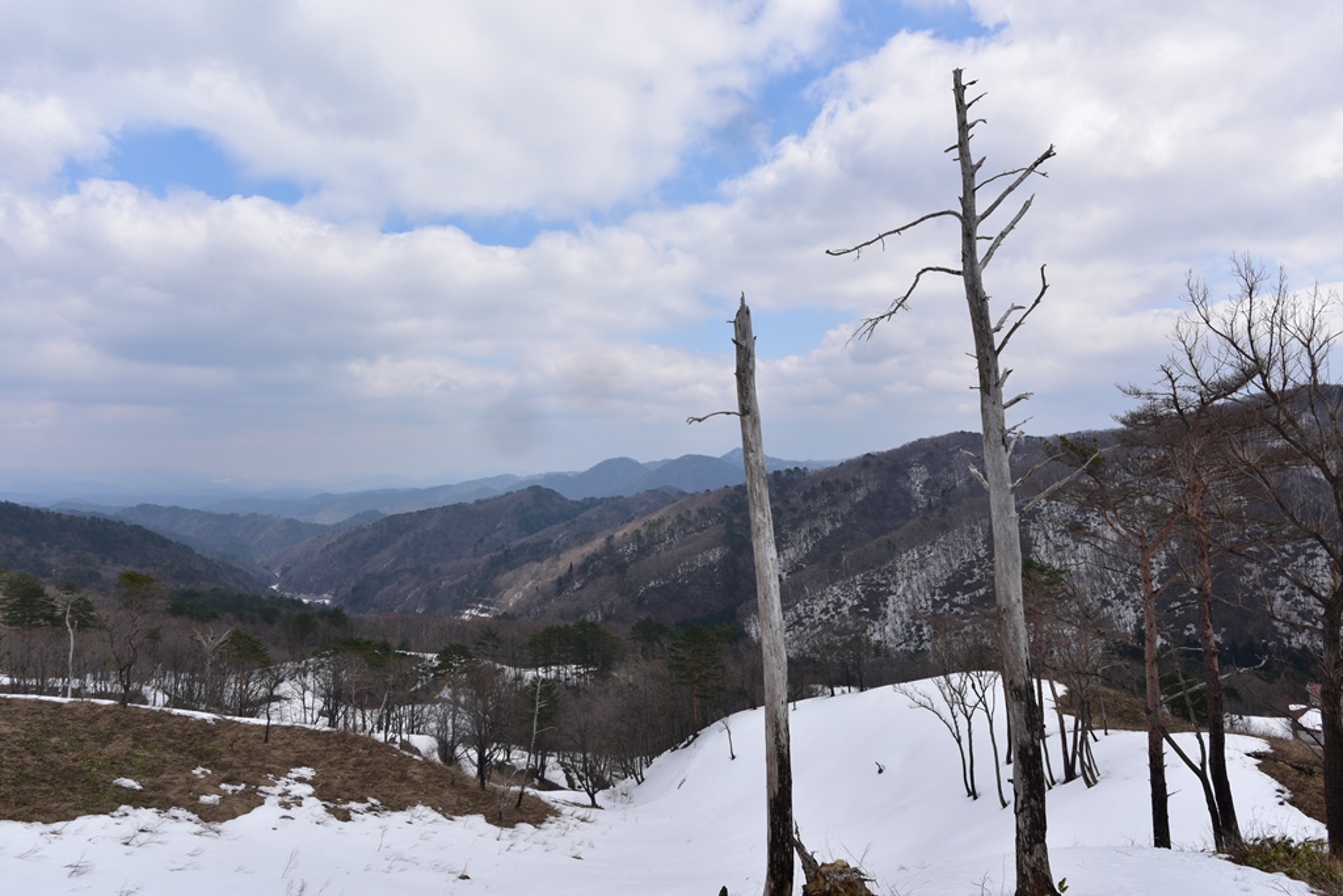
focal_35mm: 20
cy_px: 448
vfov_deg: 61.9
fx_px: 746
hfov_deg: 84.0
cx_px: 672
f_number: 9
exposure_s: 1/125
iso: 64
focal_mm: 20
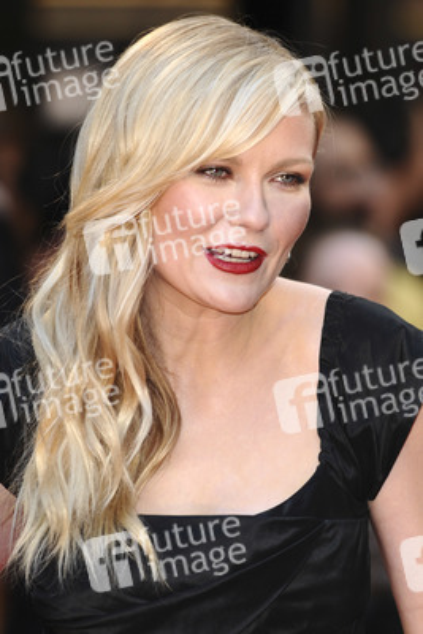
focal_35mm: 300
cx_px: 212
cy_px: 317
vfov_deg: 6.9
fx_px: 5283
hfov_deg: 4.6
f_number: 4.5
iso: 320
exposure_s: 1/160
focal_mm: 200
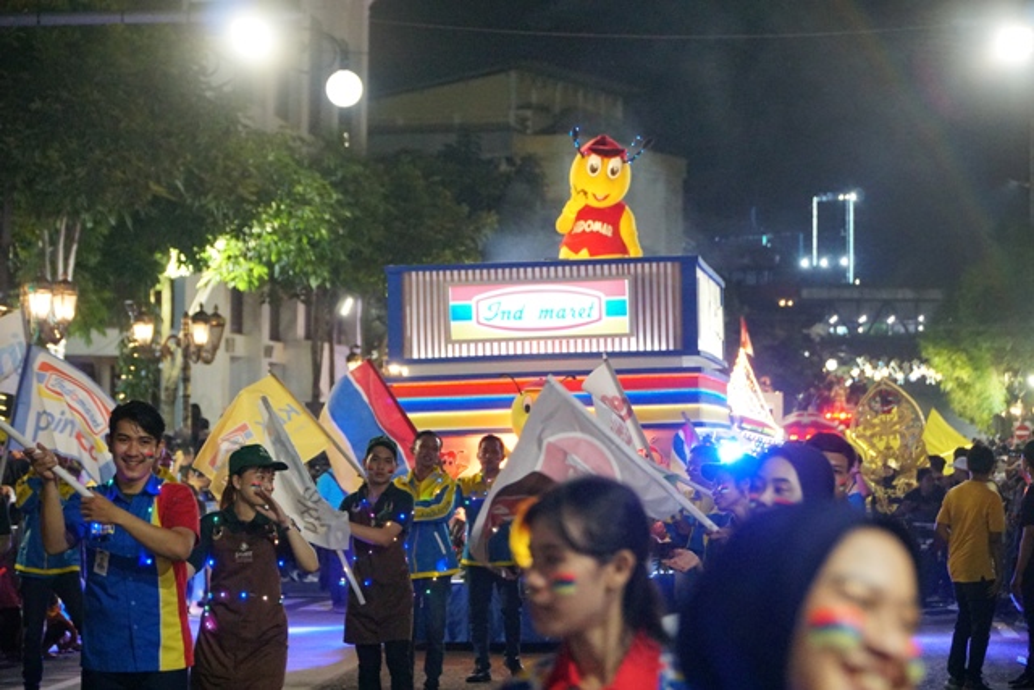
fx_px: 3318
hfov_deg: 17.7
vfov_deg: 11.9
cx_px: 517
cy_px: 345
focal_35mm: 116
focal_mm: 77
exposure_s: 1/250
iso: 6400
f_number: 4
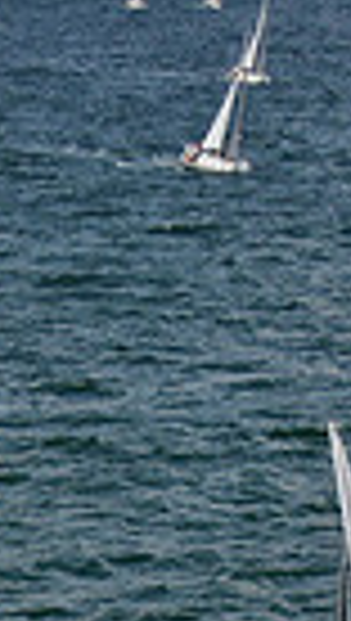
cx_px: 194
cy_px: 785
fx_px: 3610
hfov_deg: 5.6
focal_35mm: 219
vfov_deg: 9.7
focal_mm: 8.6
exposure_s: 1/1250
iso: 100
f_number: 3.8
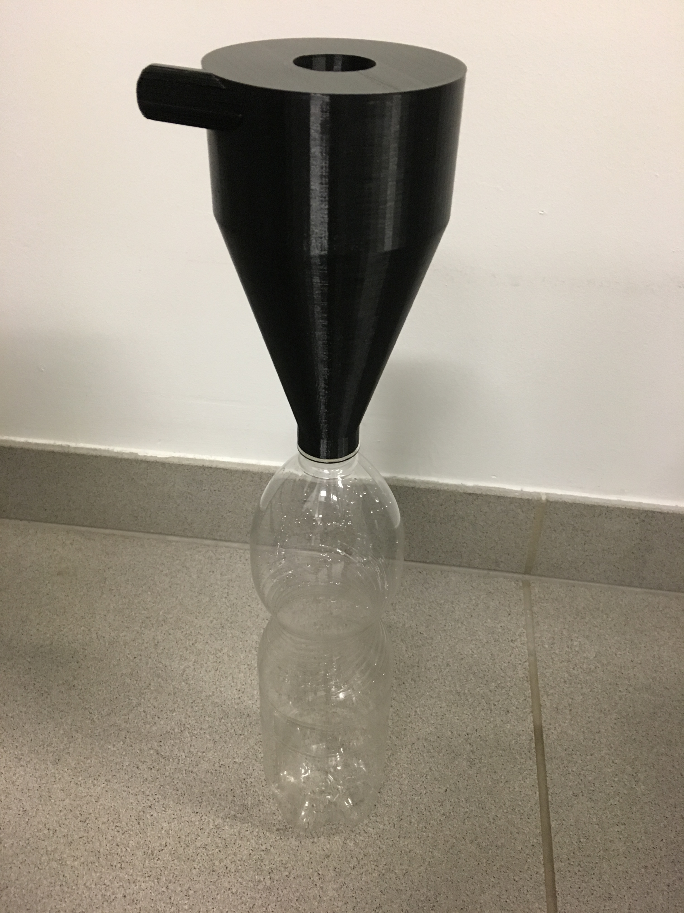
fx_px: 764
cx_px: 342
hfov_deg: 48.2
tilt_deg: -35.5
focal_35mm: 29
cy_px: 456
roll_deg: -2.2
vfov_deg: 61.7
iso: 200
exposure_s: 1/20
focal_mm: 4.15
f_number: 2.2
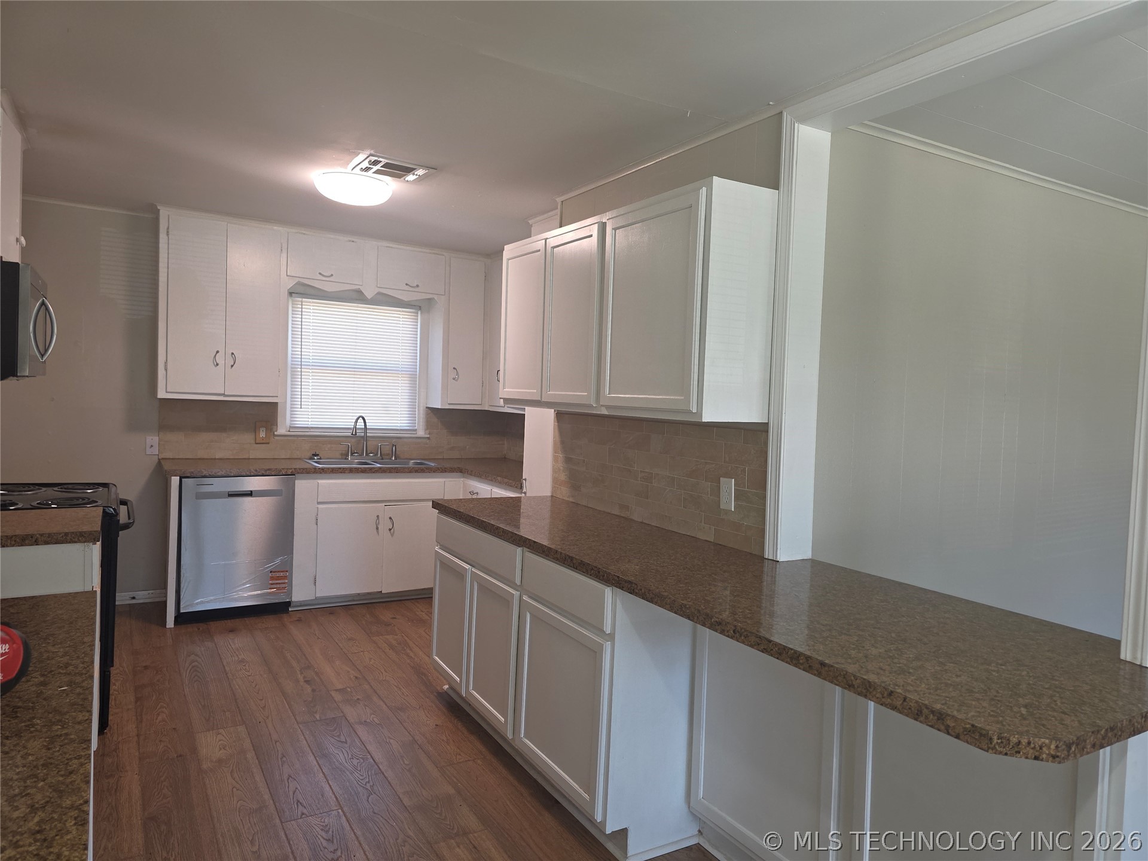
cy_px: 430
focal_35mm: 23
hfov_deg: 73.9
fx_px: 763
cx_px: 574
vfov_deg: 58.9
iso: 64
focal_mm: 6.3
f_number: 1.7
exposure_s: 1/60
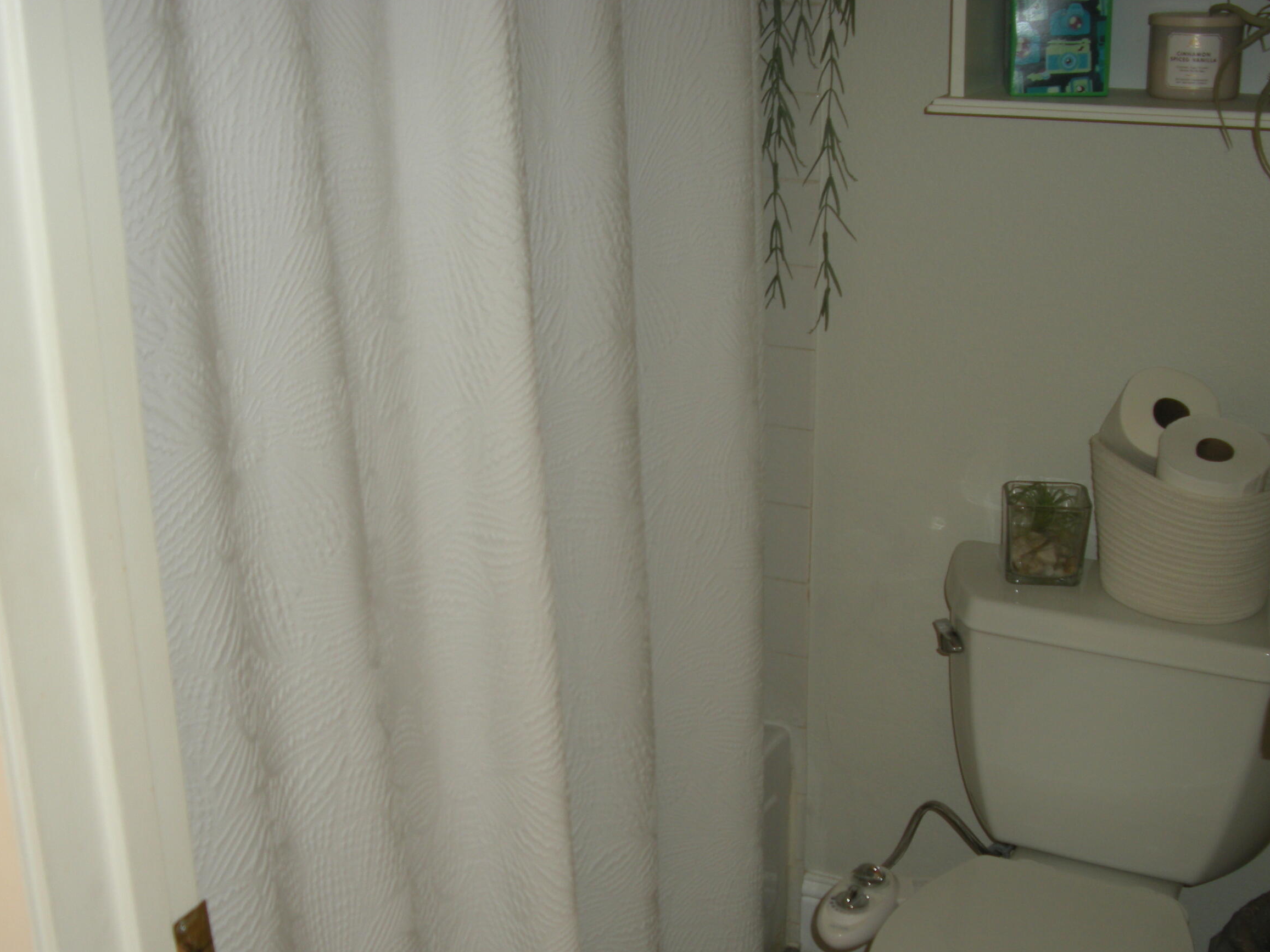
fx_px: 1761
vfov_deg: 30.1
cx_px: 567
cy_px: 597
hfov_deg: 39.6
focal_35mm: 48
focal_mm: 7.9
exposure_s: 1/30
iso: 64
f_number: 2.8
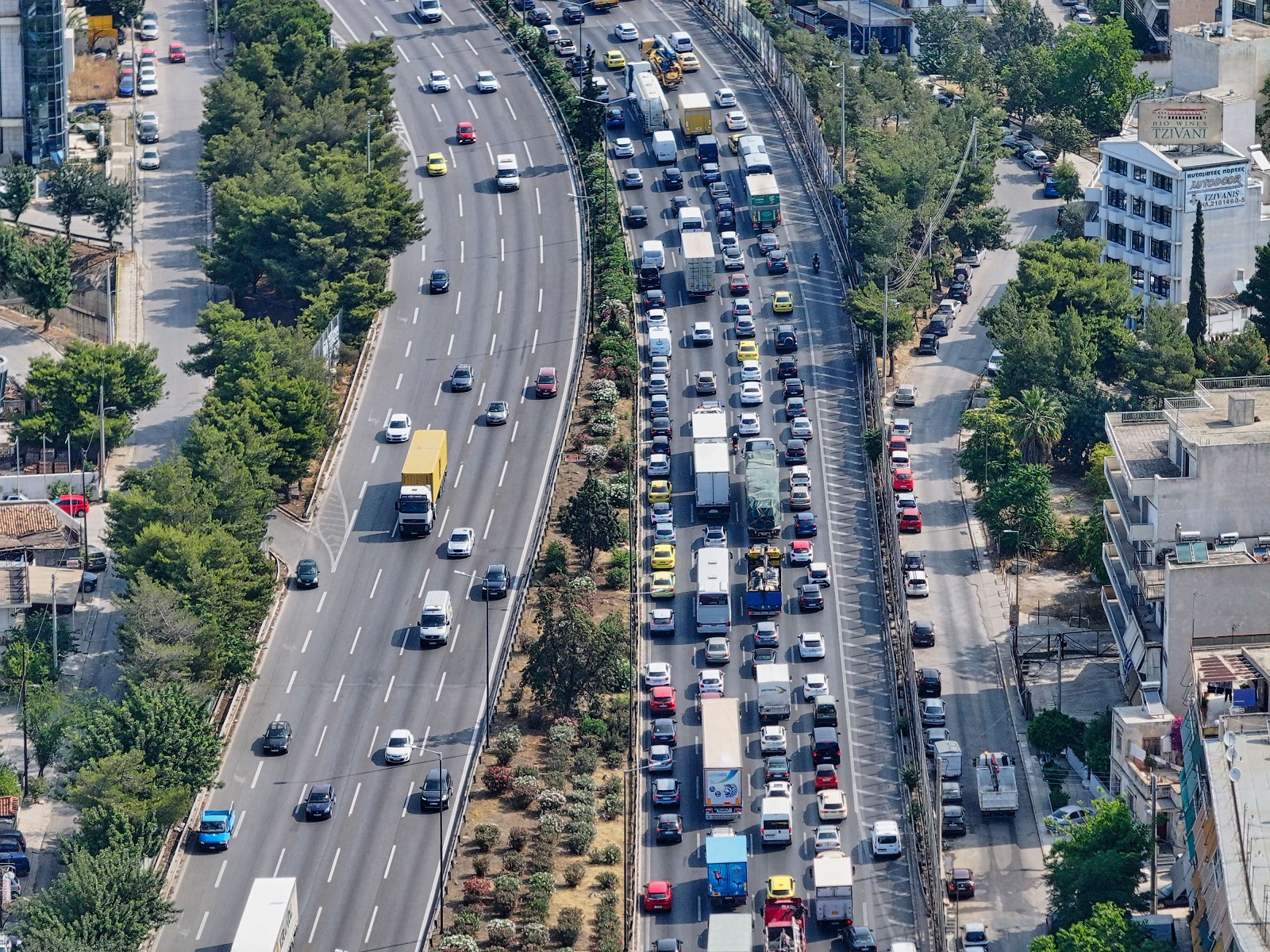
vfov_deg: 8.9
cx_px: 635
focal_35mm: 166
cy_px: 476
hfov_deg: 11.9
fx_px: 6090
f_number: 3.4
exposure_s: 1/500
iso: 100
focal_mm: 30.7
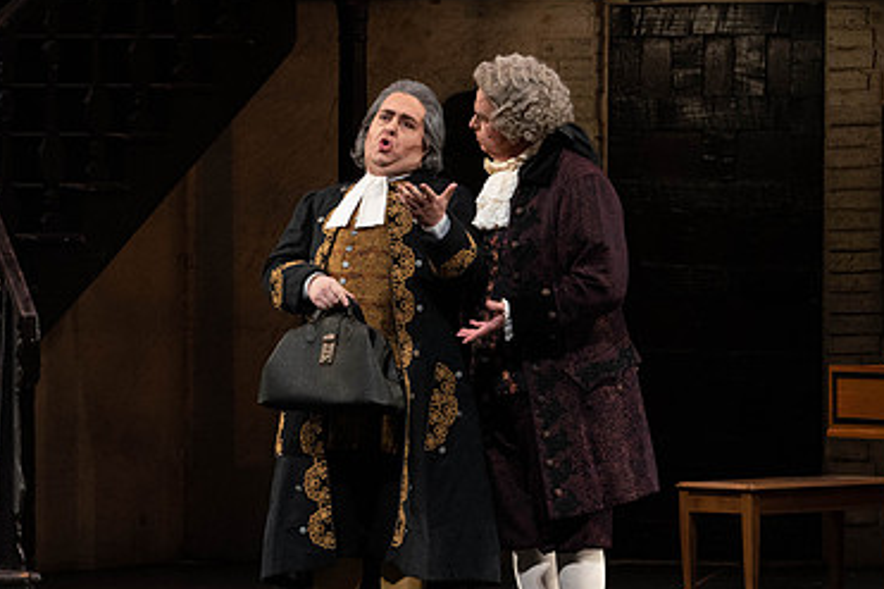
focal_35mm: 280
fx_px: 6872
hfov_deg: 7.4
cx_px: 369
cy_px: 333
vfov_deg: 4.9
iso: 3200
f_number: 8
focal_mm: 179
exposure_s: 1/250
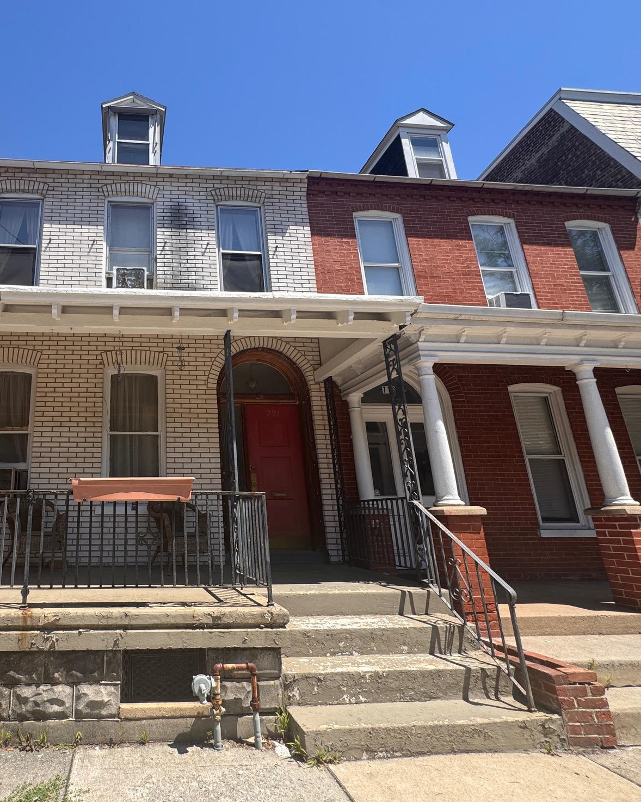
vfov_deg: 83.3
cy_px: 394
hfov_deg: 65.8
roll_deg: +1.2
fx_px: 451
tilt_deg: +15.4
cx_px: 149
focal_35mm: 19
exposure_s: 1/821
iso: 40
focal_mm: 2.22
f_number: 2.2
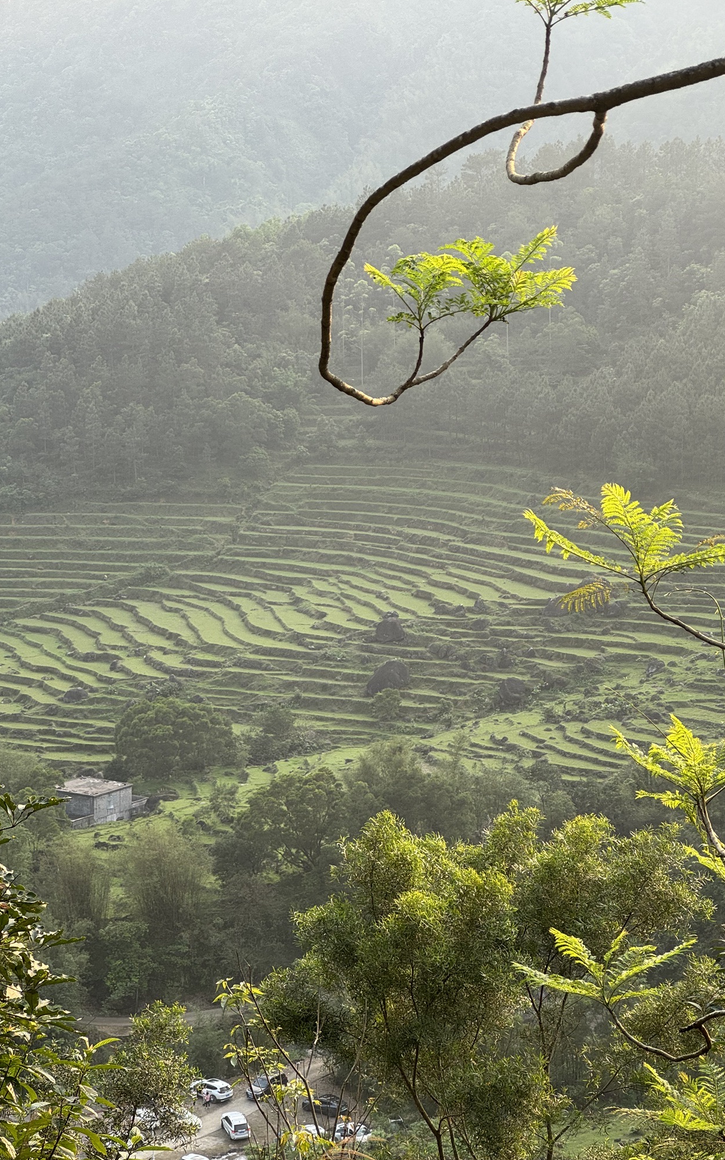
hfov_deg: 15.9
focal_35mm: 82
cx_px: 351
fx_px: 2593
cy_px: 579
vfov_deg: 25.2
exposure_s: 1/112
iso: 25
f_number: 2.8
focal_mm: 9
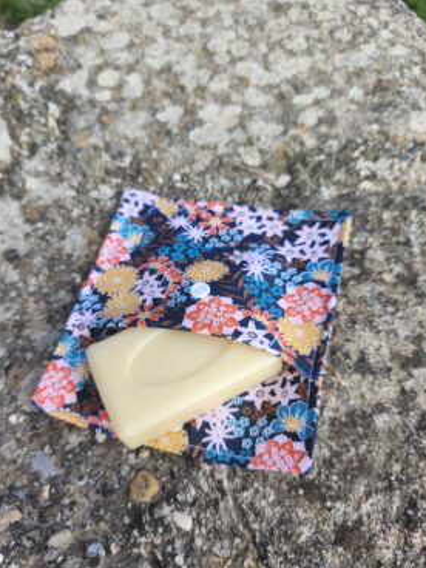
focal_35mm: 25
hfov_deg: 54.9
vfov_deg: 69.4
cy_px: 296
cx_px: 204
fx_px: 410
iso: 50
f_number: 1.65
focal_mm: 6.18
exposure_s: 1/312
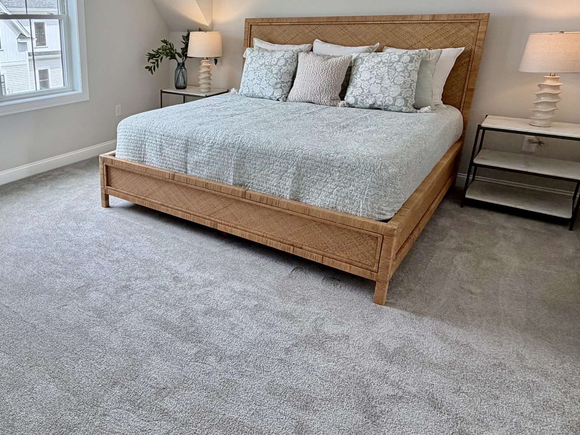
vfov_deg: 50.9
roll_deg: +1.8
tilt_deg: -18.6
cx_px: 148
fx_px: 452
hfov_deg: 61.8
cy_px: 166
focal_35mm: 27
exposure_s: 1/120
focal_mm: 2.22
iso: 100
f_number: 2.2
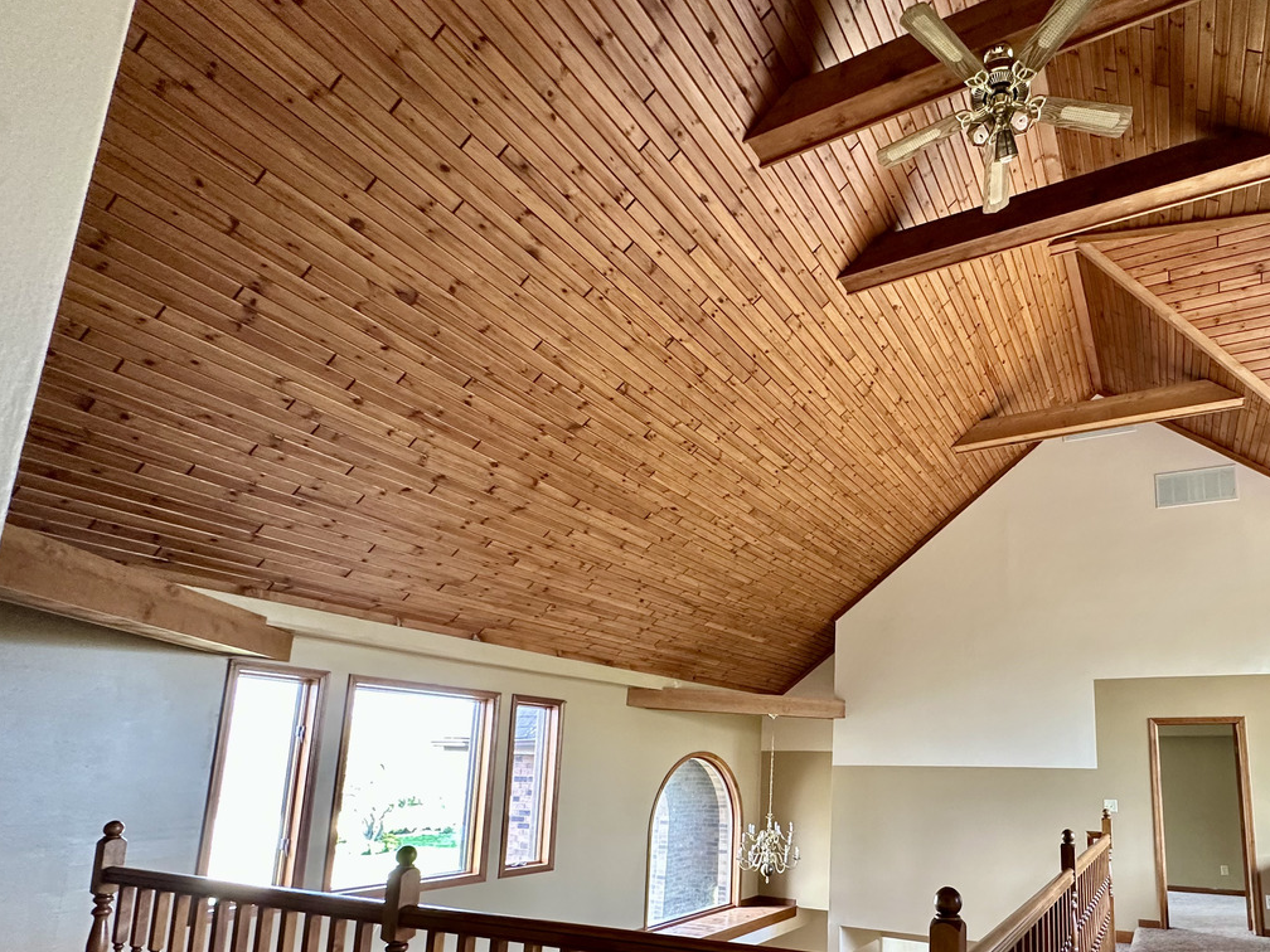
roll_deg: -1.2
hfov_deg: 78.9
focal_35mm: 20
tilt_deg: +10.1
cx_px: 853
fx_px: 734
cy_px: 635
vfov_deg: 64.3
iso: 320
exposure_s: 1/77
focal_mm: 2.22
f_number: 2.2
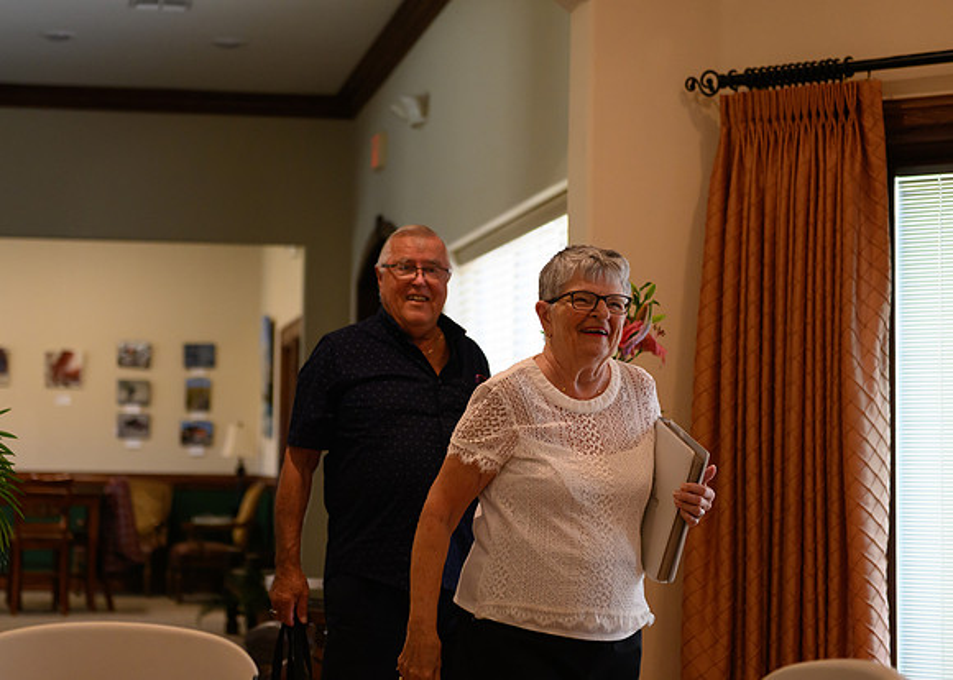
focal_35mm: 89
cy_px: 269
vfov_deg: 16.1
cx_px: 377
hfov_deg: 22.4
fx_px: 2398
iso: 2500
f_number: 2.8
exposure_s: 1/250
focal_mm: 70
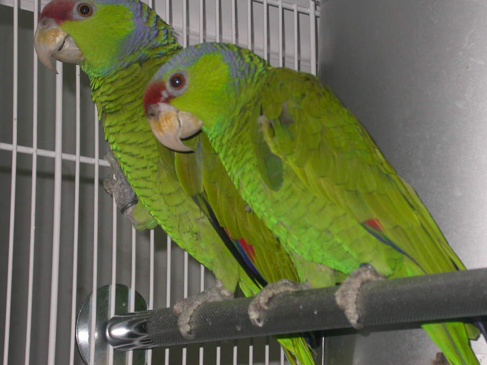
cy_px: 164
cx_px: 249
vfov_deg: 11.9
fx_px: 1758
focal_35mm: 125
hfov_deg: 15.8
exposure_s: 1/60.3
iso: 100
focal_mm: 23.5
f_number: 4.2
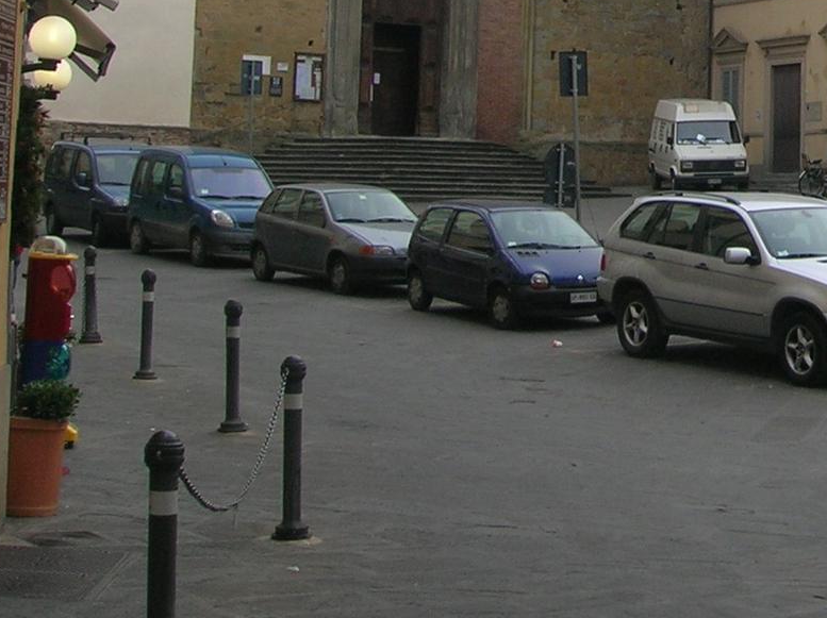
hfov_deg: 21.6
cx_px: 989
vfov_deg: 17.0
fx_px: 2005
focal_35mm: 84
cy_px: -65
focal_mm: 5.7
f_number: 4.9
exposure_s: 1/72
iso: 50
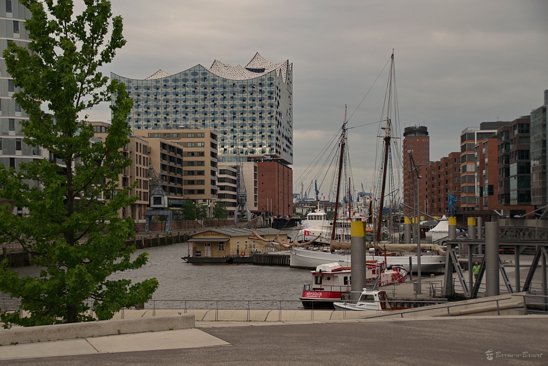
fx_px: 1096
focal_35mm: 72
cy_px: 183
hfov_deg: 28.1
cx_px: 274
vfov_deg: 18.9
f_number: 4.8
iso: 100
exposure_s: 1/60
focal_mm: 48
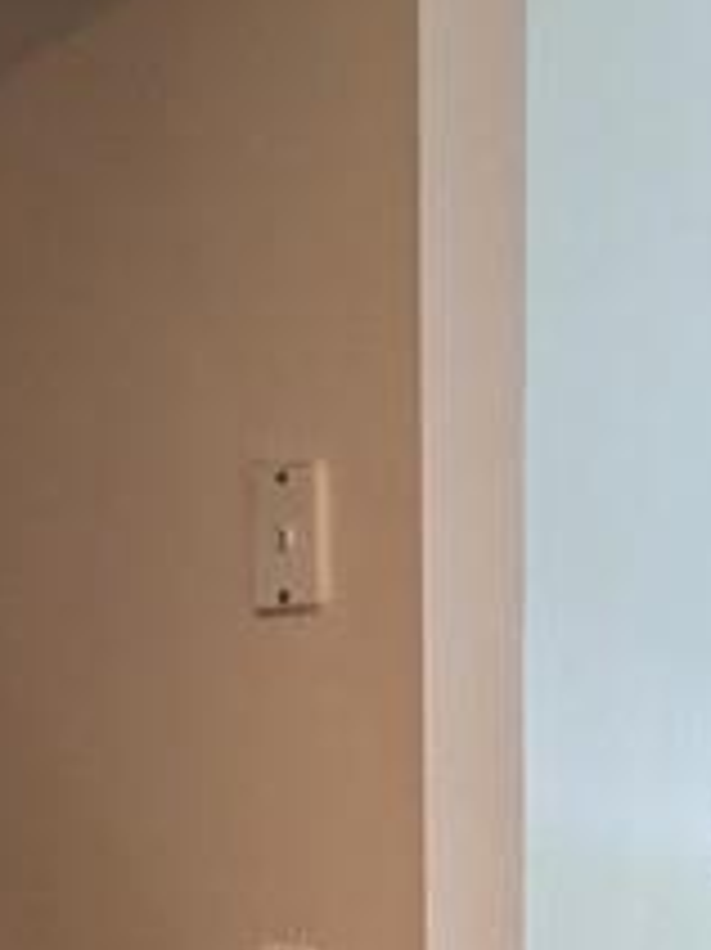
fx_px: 3591
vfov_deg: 14.6
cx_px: 166
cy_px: 1108
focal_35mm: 131
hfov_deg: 11.3
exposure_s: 1/24
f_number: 1.8
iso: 340
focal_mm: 4.44
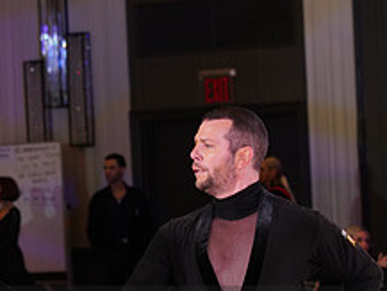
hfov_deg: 7.3
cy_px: 346
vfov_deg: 5.5
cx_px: 99
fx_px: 3020
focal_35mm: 270
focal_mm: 105
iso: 1600
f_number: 5.6
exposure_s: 1/160
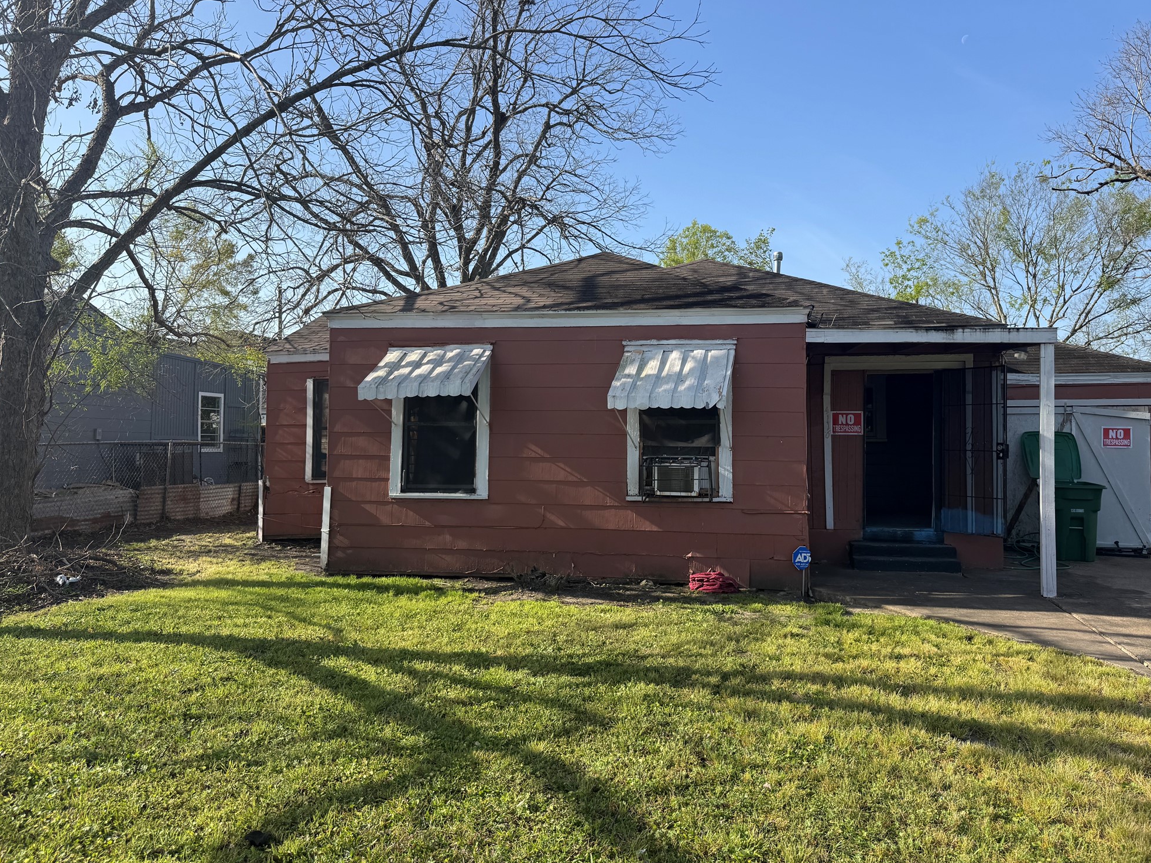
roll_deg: -0.1
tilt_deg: +2.1
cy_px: 429
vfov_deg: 54.9
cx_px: 587
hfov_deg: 69.4
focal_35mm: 25
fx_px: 831
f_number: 1.78
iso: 80
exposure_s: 1/2604
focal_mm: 6.76
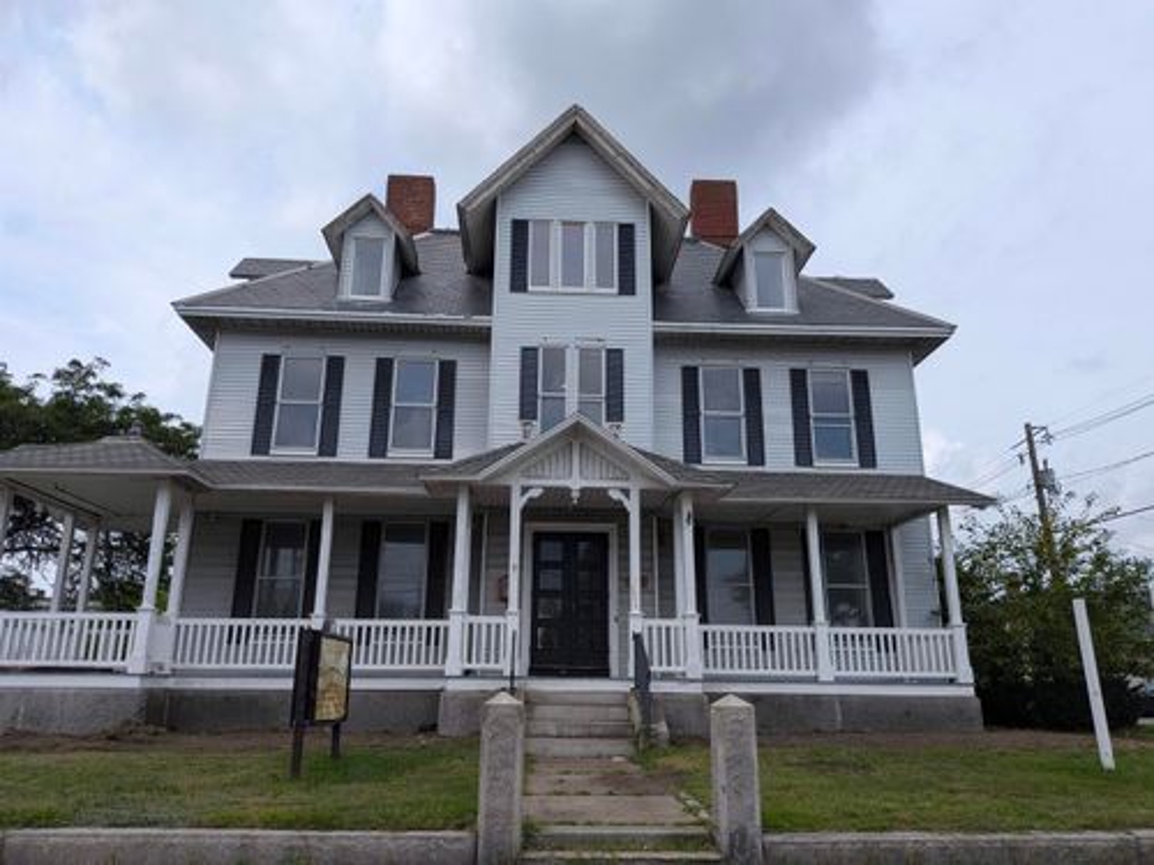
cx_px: 577
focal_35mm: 24
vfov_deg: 56.8
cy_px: 432
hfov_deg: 71.6
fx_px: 800
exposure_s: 1/1802
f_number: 1.7
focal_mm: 4.53
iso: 28
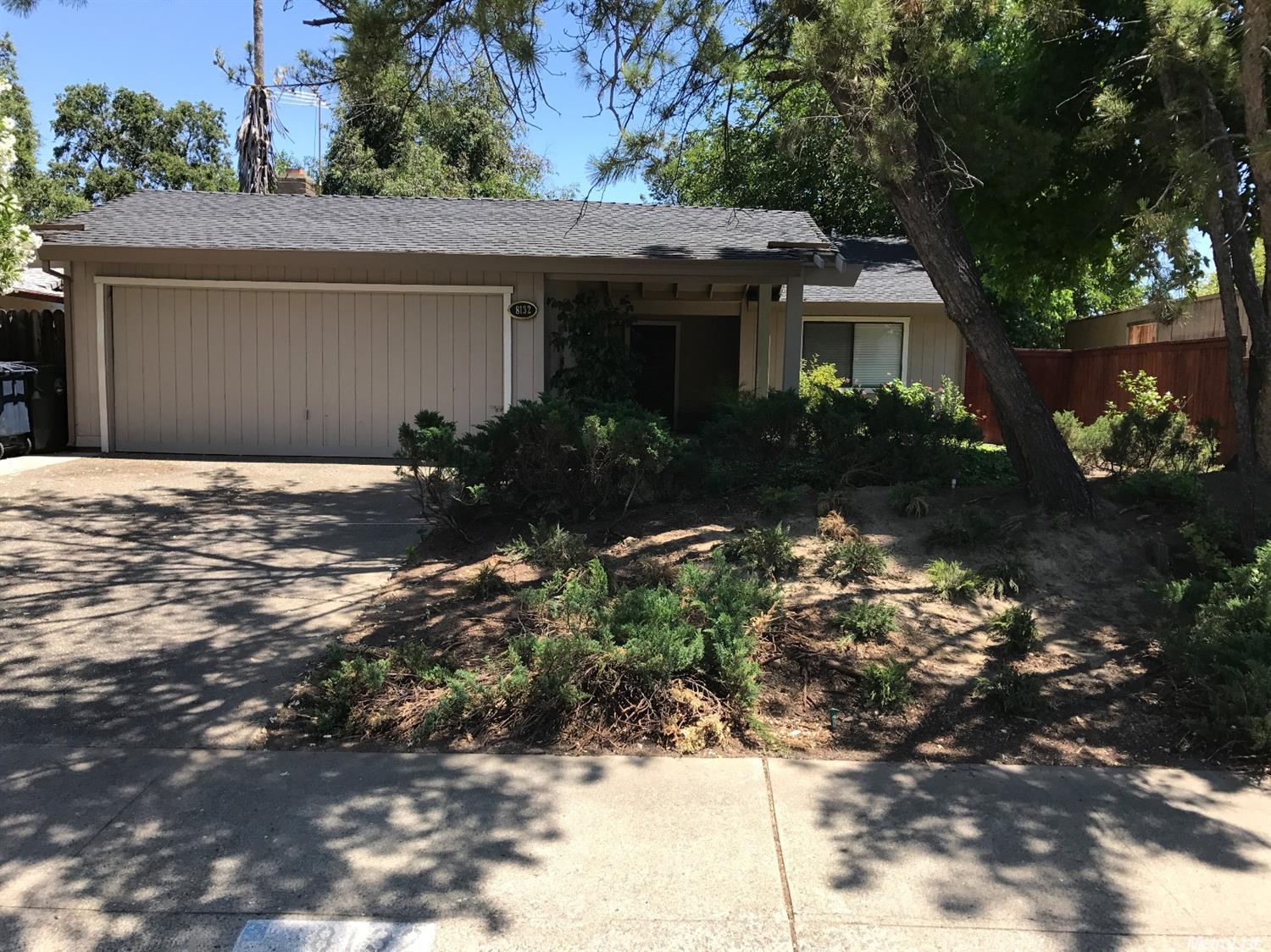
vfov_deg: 49.7
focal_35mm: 28
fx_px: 1028
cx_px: 636
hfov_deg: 63.5
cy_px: 476
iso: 20
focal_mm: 3.99
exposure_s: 1/855
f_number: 1.8
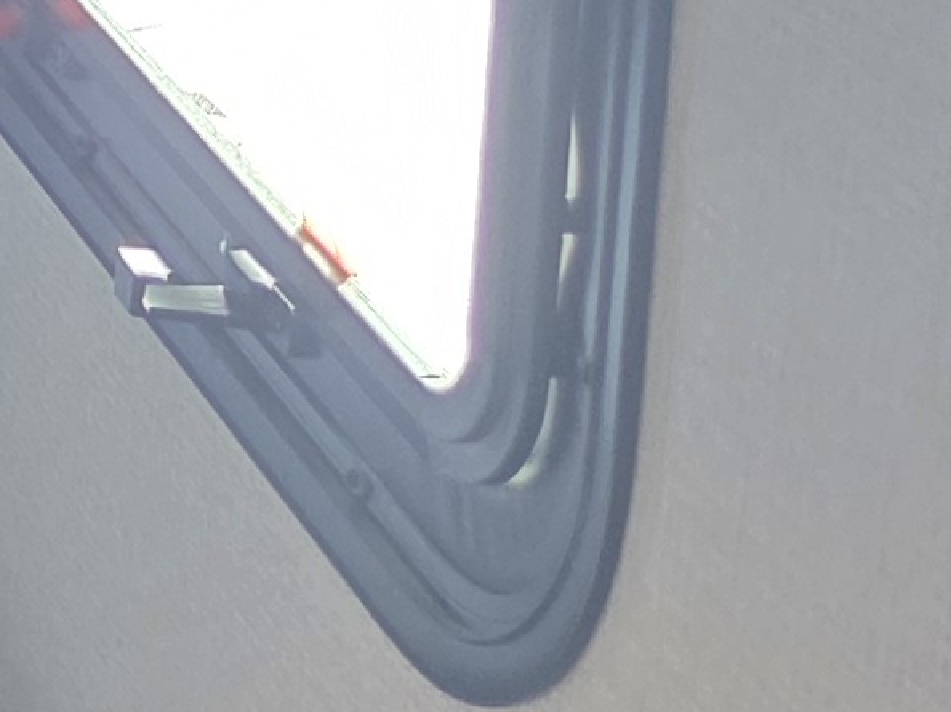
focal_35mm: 155
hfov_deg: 9.8
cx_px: -1883
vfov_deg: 8.9
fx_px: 4257
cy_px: -832
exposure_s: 1/120
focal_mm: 5.4
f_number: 1.8
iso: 640
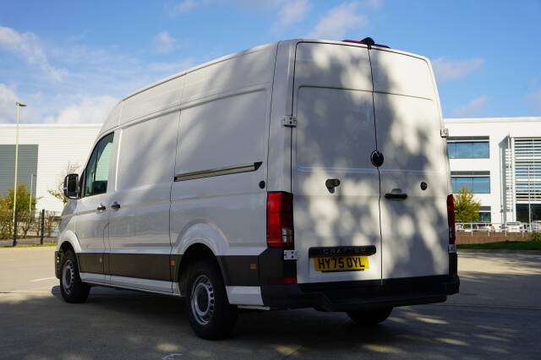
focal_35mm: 50
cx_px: 270
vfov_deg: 27.2
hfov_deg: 40.0
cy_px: 180
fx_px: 743
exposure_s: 1/125
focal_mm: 49.5
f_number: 8
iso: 100
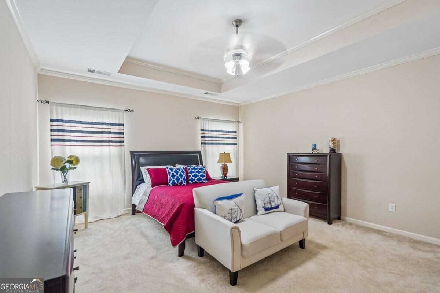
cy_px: 146
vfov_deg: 73.7
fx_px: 196
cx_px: 220
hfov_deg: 96.7
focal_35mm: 16
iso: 400
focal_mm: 16
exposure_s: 1/15
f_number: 5.6
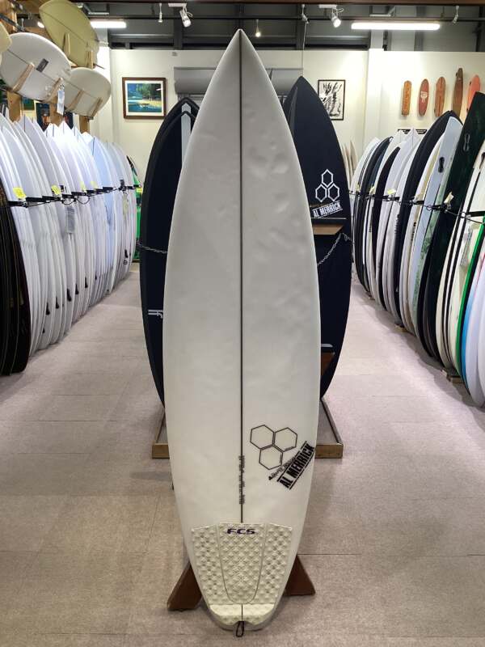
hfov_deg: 45.4
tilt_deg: -14.7
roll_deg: -0.3
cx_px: 242
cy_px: 324
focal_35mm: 31
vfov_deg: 58.4
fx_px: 579
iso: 80
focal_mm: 3.3
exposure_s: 1/50
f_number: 2.4
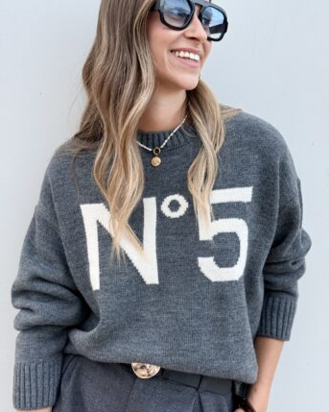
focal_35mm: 51
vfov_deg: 36.7
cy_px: 218
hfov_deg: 29.7
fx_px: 621
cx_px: 167
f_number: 1.78
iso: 125
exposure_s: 1/73
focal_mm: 6.76
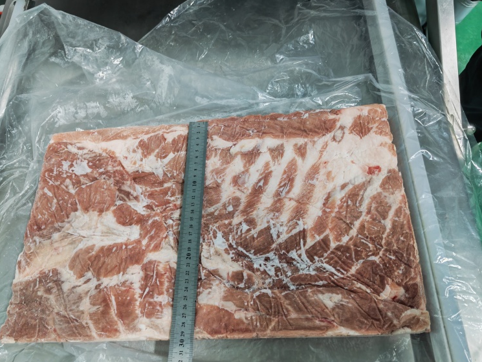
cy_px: 170
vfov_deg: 48.2
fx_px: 404
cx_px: 232
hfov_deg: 61.6
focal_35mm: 29
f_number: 1.9
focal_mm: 5.52
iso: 640
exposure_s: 1/47
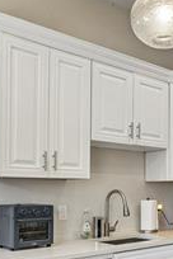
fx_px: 359
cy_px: 185
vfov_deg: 39.0
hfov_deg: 25.9
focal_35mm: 50
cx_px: 167
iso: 800
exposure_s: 1/15
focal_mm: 10.6
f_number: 8
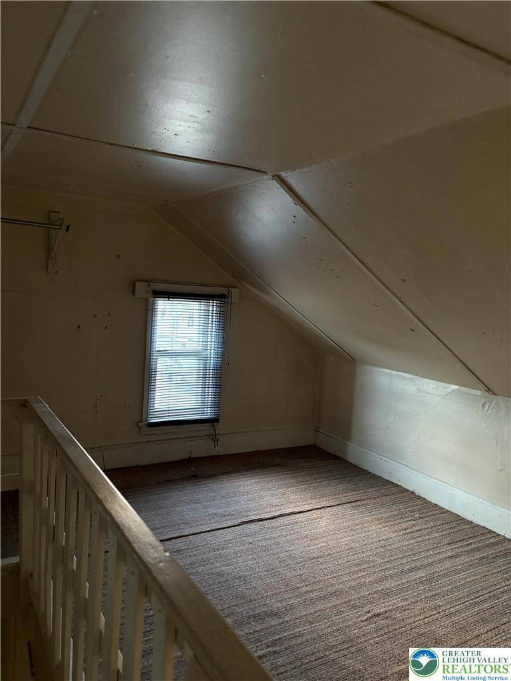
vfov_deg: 67.3
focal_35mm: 26
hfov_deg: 53.1
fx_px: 512
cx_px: 256
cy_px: 340
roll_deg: -3.6
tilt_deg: -4.4
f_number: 1.6
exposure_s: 1/57
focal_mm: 5.96
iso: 500
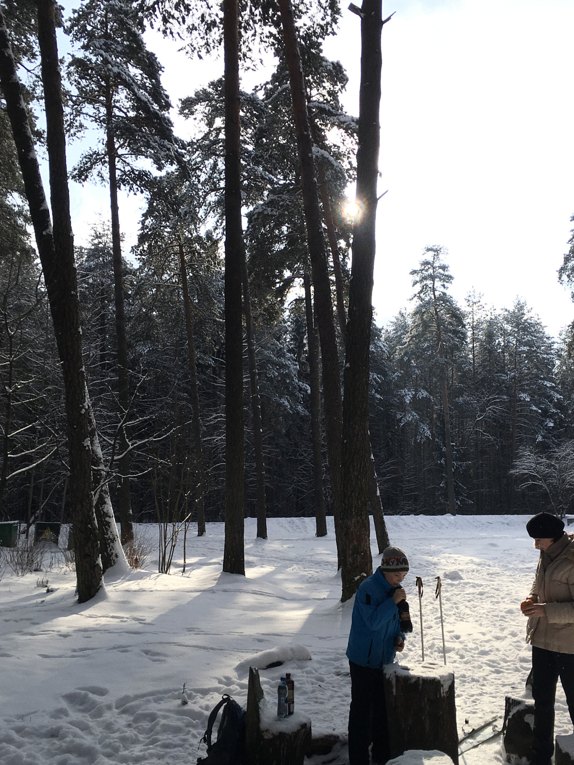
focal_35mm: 34
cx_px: 320
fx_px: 752
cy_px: 408
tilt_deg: +6.7
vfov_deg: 53.9
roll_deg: -1.1
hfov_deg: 41.7
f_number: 2.2
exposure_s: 1/2849
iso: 25
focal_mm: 4.15
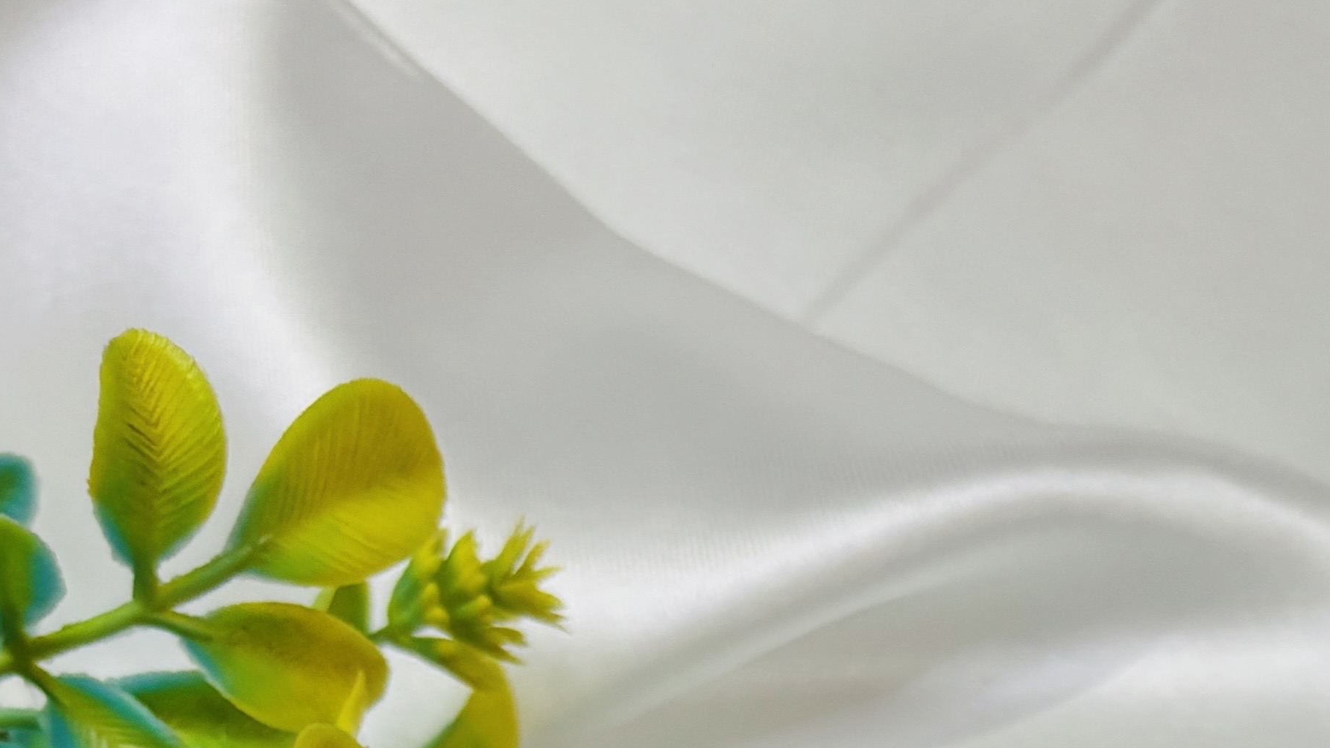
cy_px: 1560
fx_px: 3139
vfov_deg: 11.9
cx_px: 1106
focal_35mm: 89
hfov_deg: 23.5
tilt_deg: -70.6
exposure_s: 1/50
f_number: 1.6
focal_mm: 5.96
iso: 250
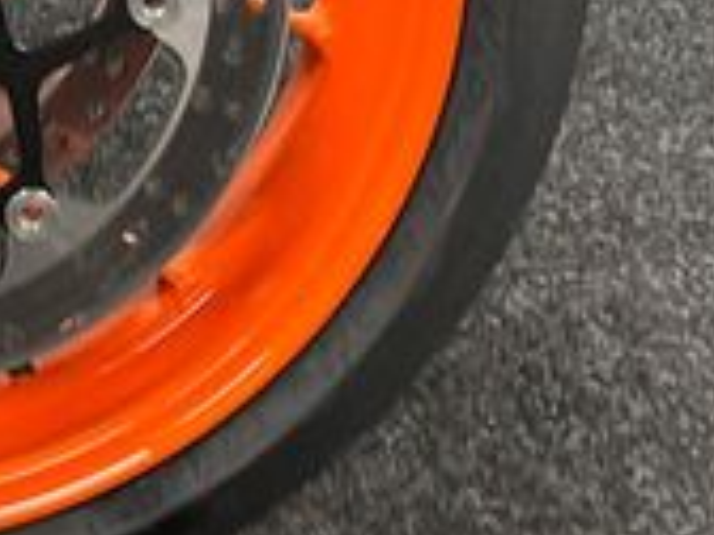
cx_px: -246
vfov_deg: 14.1
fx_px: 2042
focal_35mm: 99
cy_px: -225
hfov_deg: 18.3
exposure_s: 1/50
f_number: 1.6
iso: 200
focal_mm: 5.1
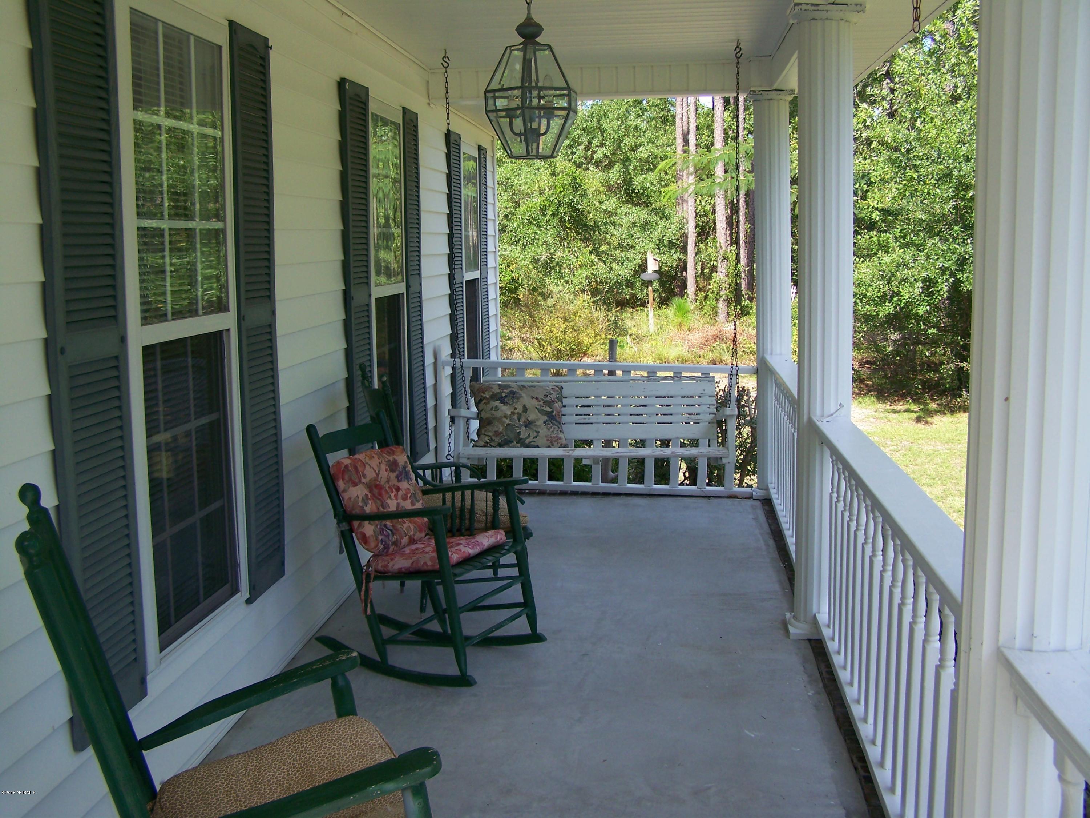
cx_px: 545
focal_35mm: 38
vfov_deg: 37.7
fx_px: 1197
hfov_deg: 49.0
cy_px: 409
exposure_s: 1/200
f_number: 2.8
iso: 64
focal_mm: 6.3
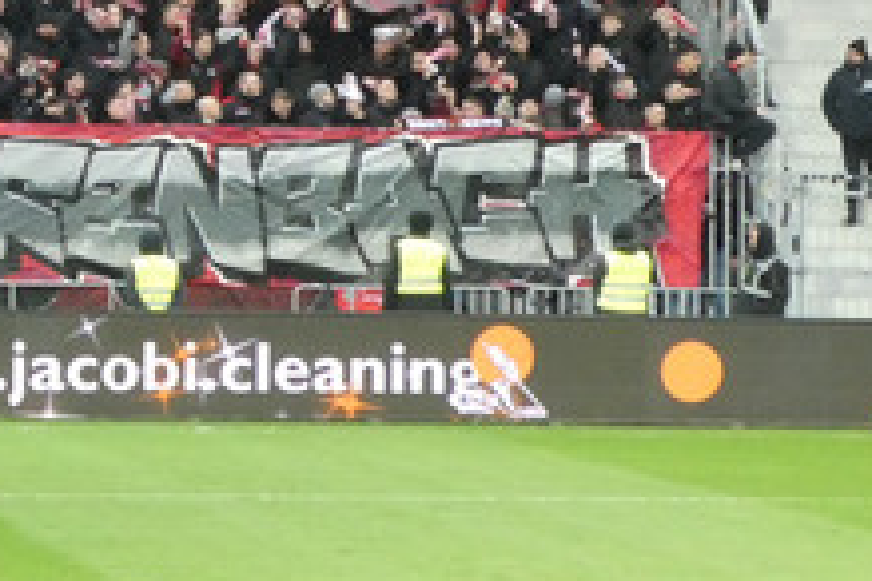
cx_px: -251
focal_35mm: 377
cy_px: -44
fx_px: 9131
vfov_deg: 3.6
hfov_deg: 5.4
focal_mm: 22.3
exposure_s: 1/80
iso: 640
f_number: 5.2
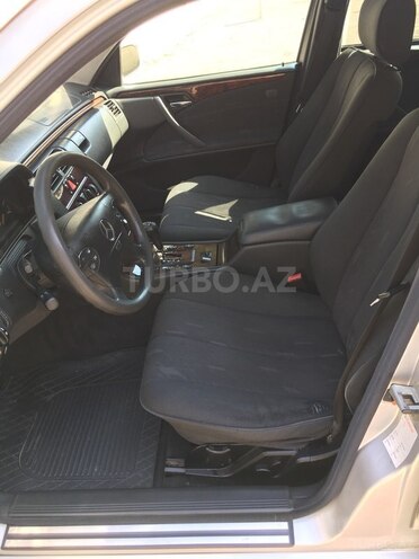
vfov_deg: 61.7
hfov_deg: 48.2
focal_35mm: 29
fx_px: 468
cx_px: 210
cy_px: 280
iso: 25
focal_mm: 4.15
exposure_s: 1/50
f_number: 2.2
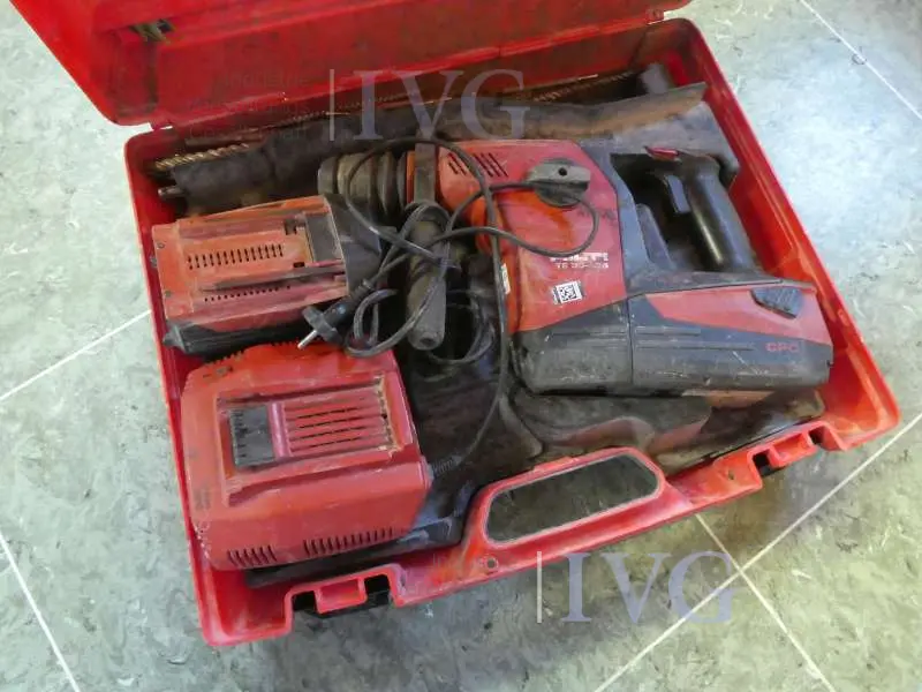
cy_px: 346
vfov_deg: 56.8
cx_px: 461
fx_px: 639
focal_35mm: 24
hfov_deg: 71.6
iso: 1600
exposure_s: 1/25
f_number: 3.3
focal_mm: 4.3
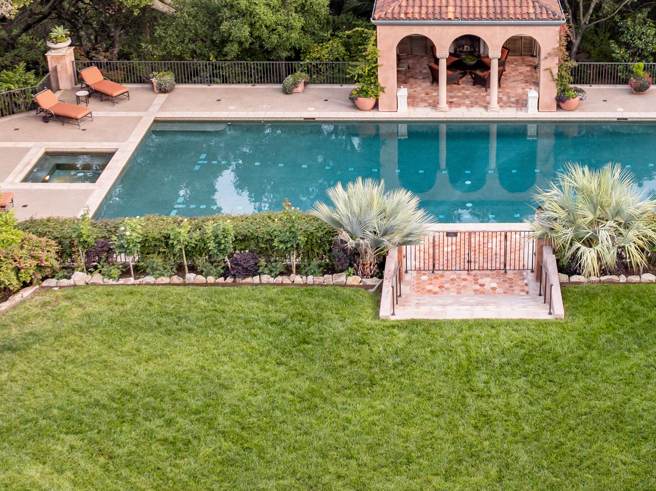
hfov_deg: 35.7
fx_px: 985
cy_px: 35
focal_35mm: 52
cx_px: 518
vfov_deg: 26.9
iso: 200
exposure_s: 1/200
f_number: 2.8
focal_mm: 12.29
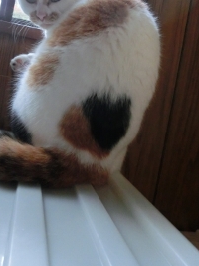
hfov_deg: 39.2
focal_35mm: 36
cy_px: 90
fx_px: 276
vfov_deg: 50.5
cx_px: 69
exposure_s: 1/50
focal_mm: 4.24
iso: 800
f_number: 3
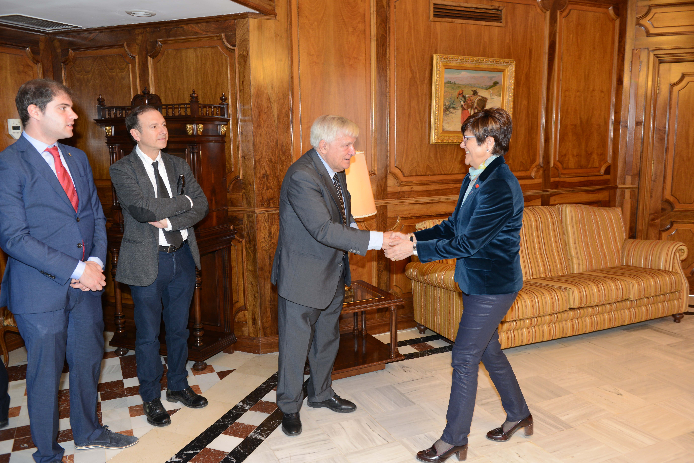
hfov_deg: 60.3
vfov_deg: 42.3
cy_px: 232
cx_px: 347
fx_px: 598
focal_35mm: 31
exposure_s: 1/80
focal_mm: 31
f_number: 4
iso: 800
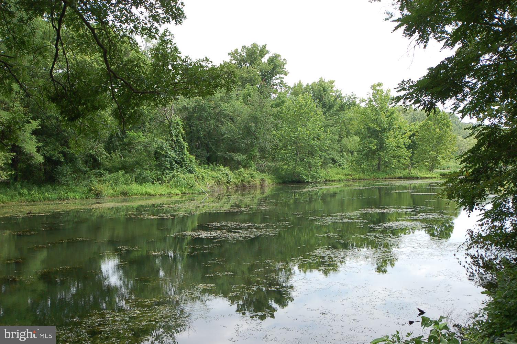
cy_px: 172
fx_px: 517
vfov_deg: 36.8
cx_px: 258
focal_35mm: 36
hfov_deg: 53.2
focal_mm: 24
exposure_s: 1/160
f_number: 9
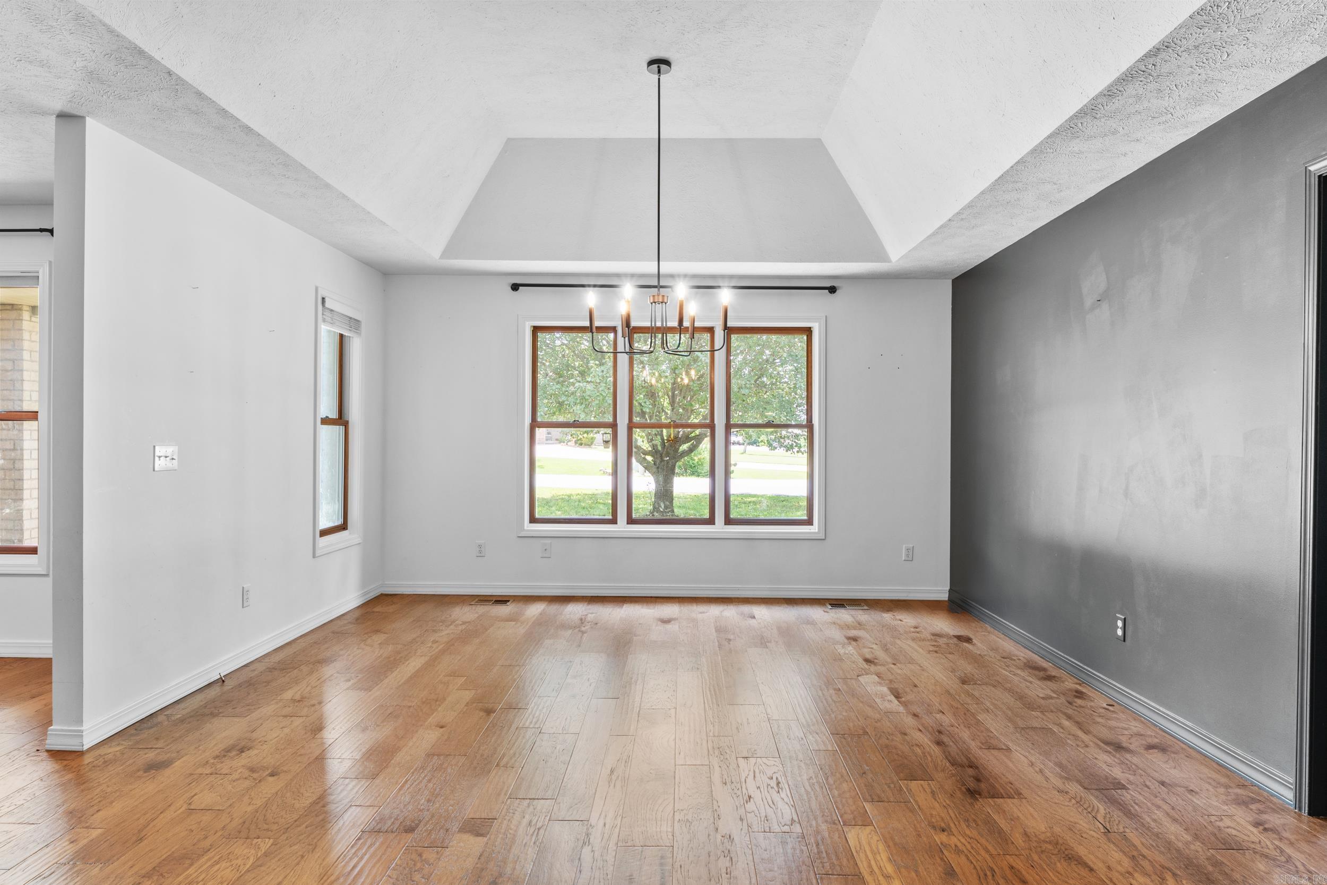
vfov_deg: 58.5
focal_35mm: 21
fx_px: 791
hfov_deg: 80.0
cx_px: 664
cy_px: 442
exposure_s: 1/2.5
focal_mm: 14.3
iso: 200
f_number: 9
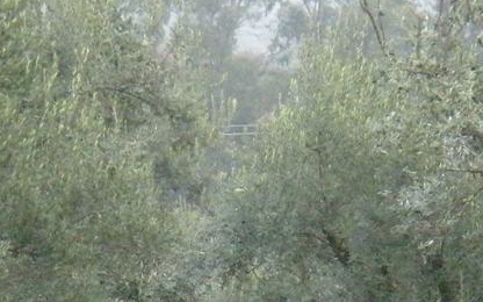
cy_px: 351
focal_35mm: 274
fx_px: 3607
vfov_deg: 4.8
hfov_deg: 7.7
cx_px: 251
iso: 800
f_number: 5.7
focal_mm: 17.3
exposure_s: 1/125
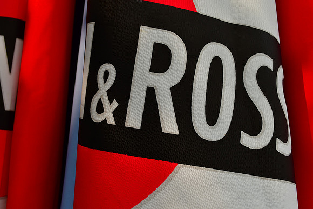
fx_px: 339
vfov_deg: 34.2
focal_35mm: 39
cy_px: 104
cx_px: 156
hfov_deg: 49.5
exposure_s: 1/800
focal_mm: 26
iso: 200
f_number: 5.6
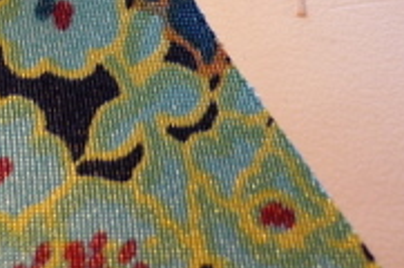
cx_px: -62
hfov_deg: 17.3
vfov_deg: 11.7
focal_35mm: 114
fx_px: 1277
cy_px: -54
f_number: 2.8
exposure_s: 1/30
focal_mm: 5.5
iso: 125
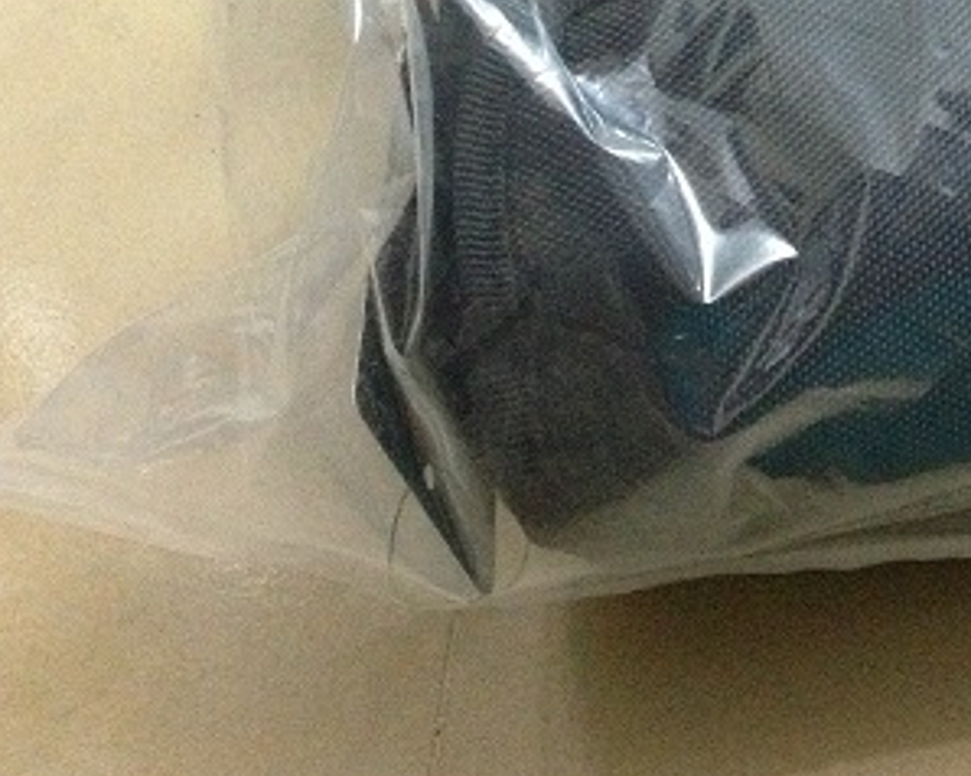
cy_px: 7
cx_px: 917
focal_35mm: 75
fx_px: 2154
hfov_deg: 24.5
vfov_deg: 19.8
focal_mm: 4.28
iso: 640
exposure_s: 1/17
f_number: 2.4
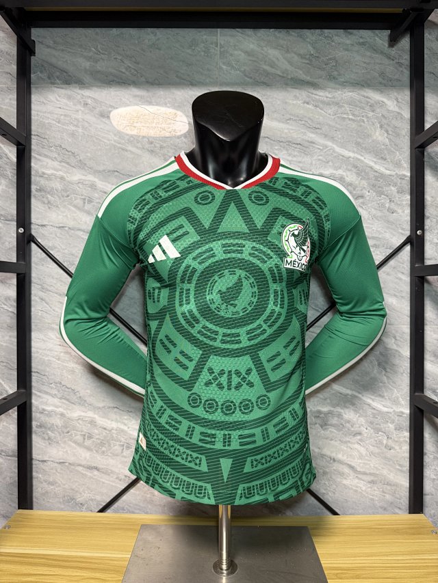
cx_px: 219
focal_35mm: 24
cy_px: 292
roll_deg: -0.7
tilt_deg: -0.9
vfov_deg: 71.6
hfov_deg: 56.8
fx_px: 405
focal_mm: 6.76
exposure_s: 1/50
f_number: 1.78
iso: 200
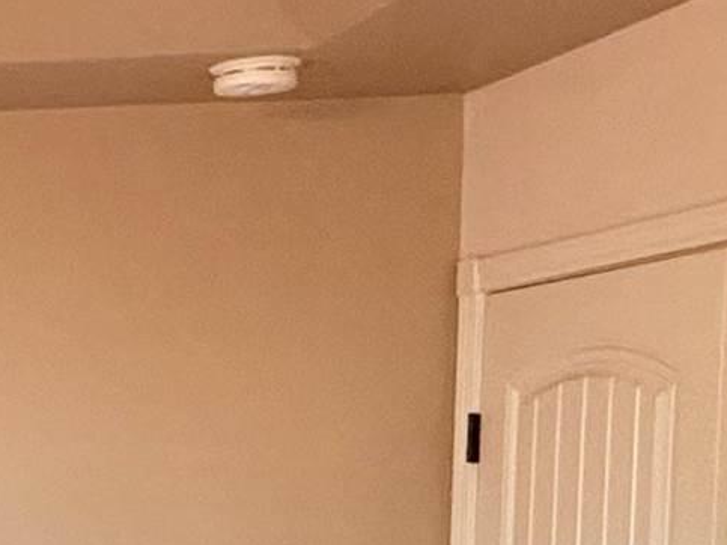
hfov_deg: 17.5
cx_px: -608
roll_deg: +2.9
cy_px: 623
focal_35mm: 89
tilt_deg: -4.7
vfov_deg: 16.0
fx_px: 1869
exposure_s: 1/120
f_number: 2.2
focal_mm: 2.22
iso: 320
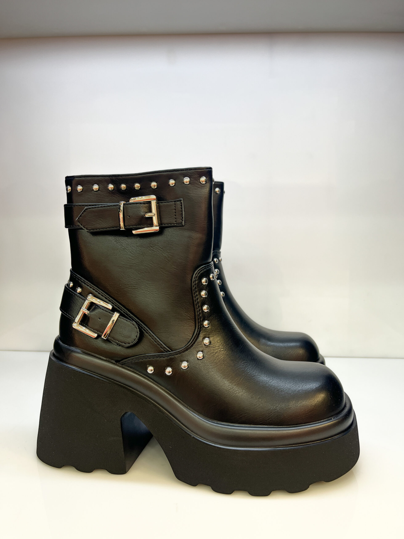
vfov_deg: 67.3
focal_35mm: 26
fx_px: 405
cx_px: 202
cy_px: 270
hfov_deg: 53.1
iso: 40
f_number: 1.6
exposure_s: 1/100
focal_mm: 5.1
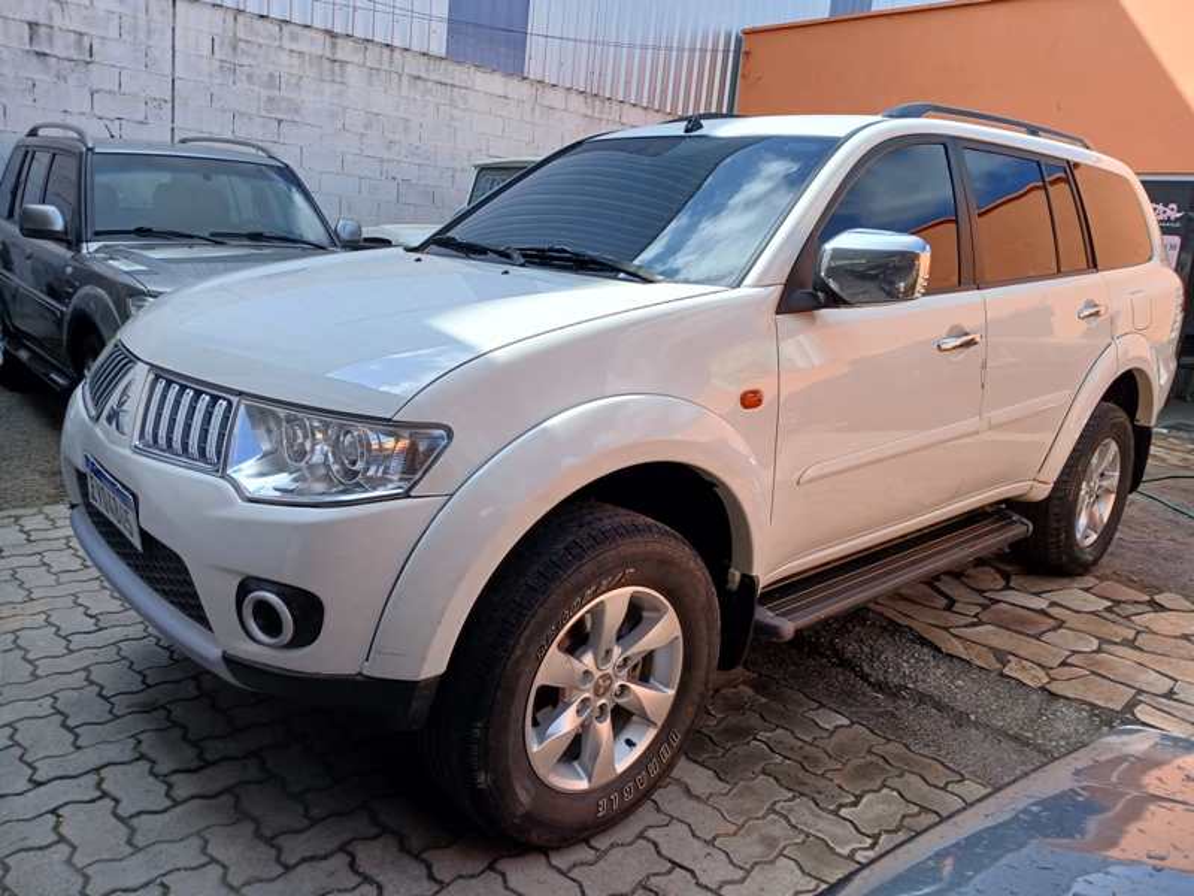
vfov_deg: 53.1
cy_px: 448
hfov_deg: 67.3
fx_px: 897
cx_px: 597
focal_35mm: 26
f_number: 1.8
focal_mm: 3.98
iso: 20
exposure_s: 1/230
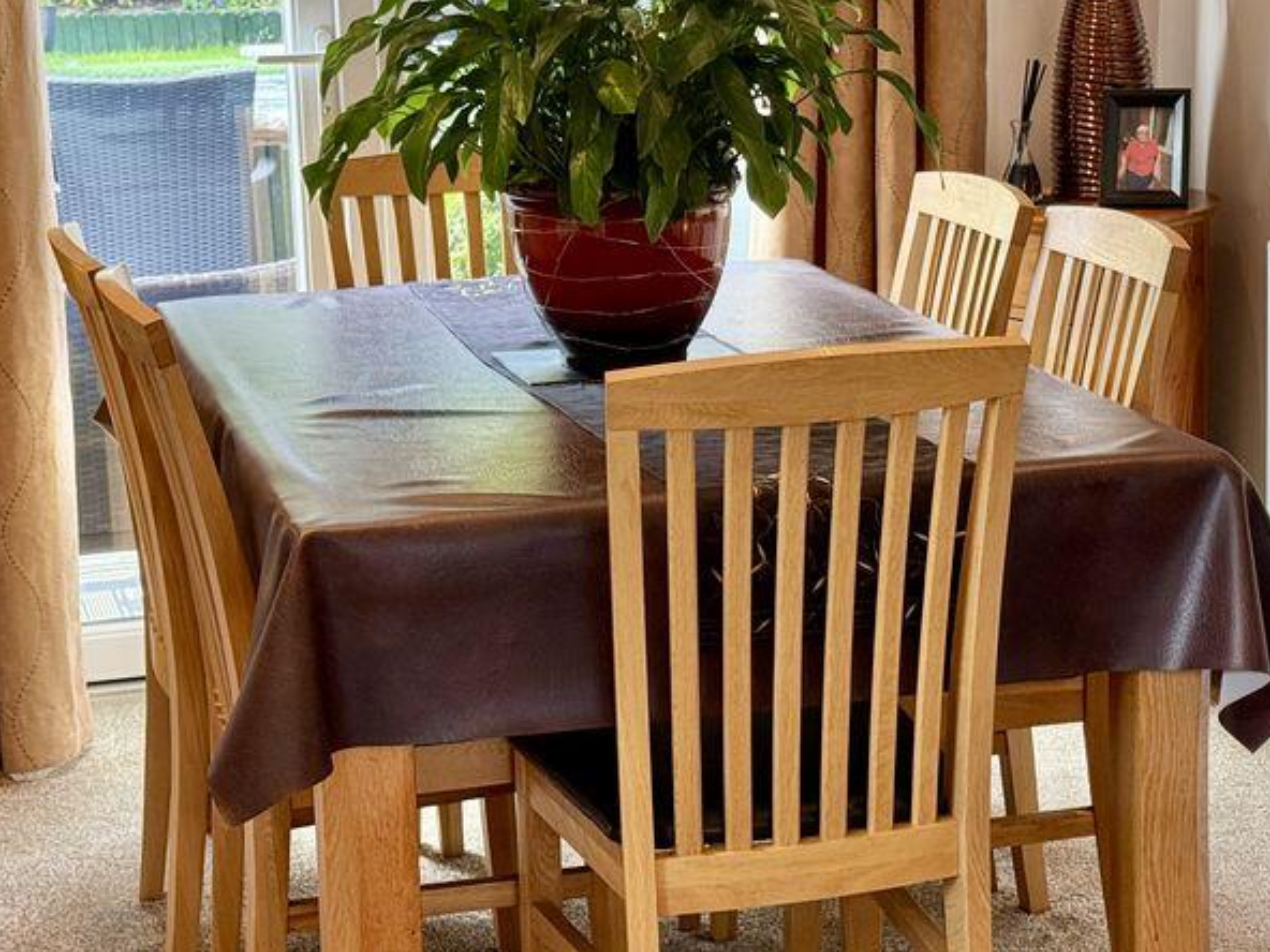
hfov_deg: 23.5
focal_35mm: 83
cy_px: 358
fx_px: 3045
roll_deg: +1.7
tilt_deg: -11.2
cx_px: 717
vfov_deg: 17.8
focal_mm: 6.76
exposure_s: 1/100
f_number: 1.78
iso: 80
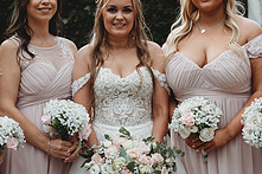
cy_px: 168
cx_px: 167
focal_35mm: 142
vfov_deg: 9.6
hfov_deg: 14.4
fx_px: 1033
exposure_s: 1/500
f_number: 2.8
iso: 100
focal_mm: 54
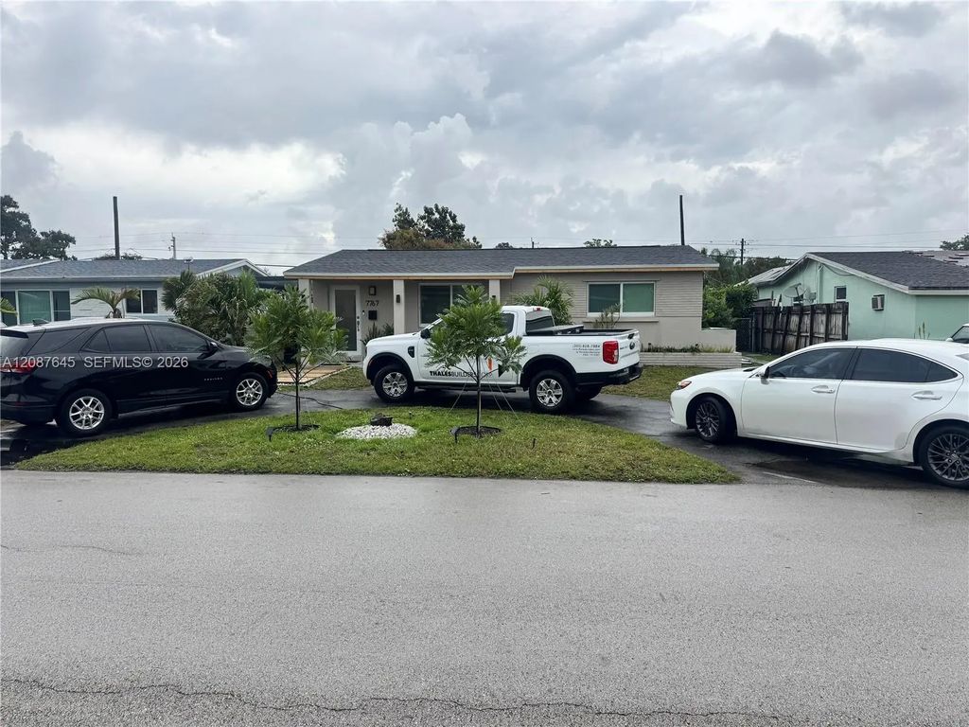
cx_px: 484
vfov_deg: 56.8
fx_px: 672
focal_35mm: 24
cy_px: 364
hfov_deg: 71.6
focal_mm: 6.76
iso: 80
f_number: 1.78
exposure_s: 1/1026
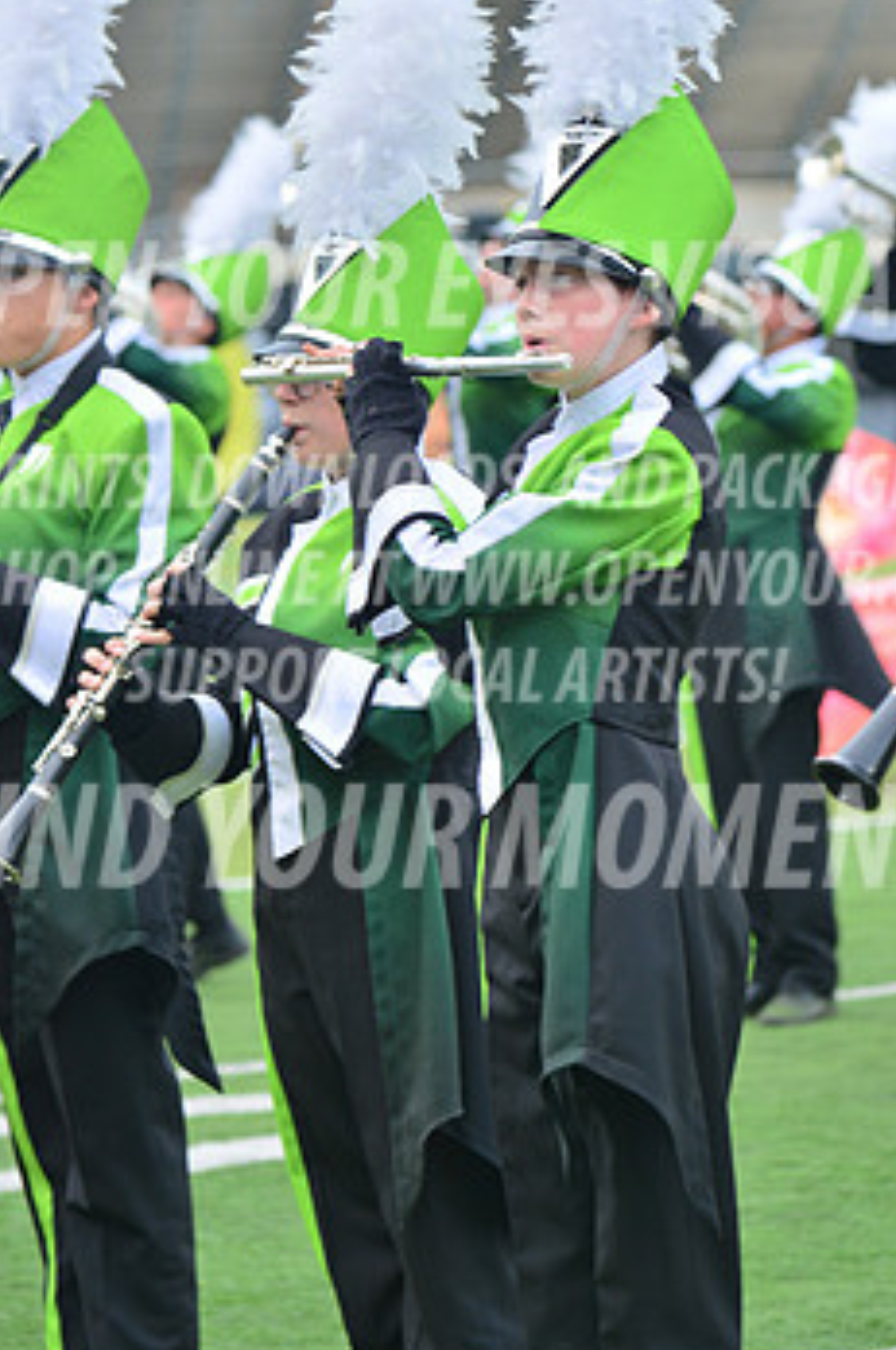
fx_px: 7751
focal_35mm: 207
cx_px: 456
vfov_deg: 10.0
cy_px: 570
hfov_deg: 6.6
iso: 200
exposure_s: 1/320
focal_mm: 160
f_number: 5.6
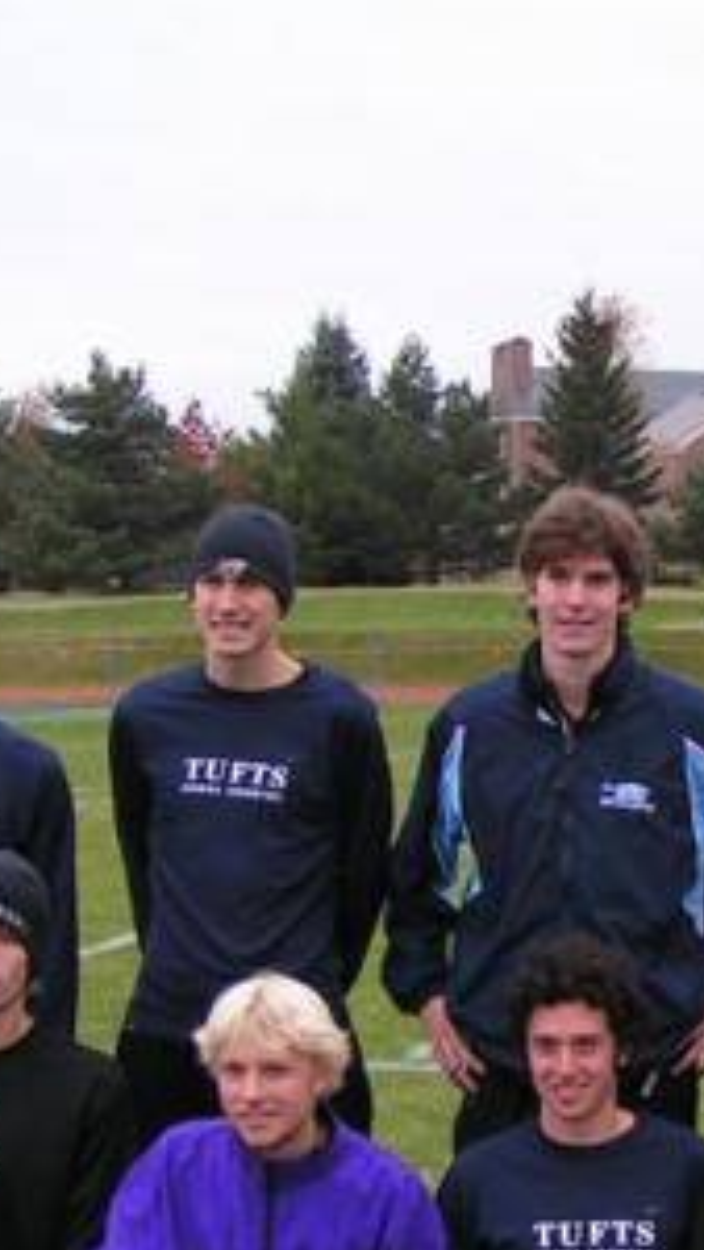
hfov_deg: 11.8
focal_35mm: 100
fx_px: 3315
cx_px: 910
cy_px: 954
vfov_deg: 21.2
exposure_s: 1/50
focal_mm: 5.8
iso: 50
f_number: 3.5
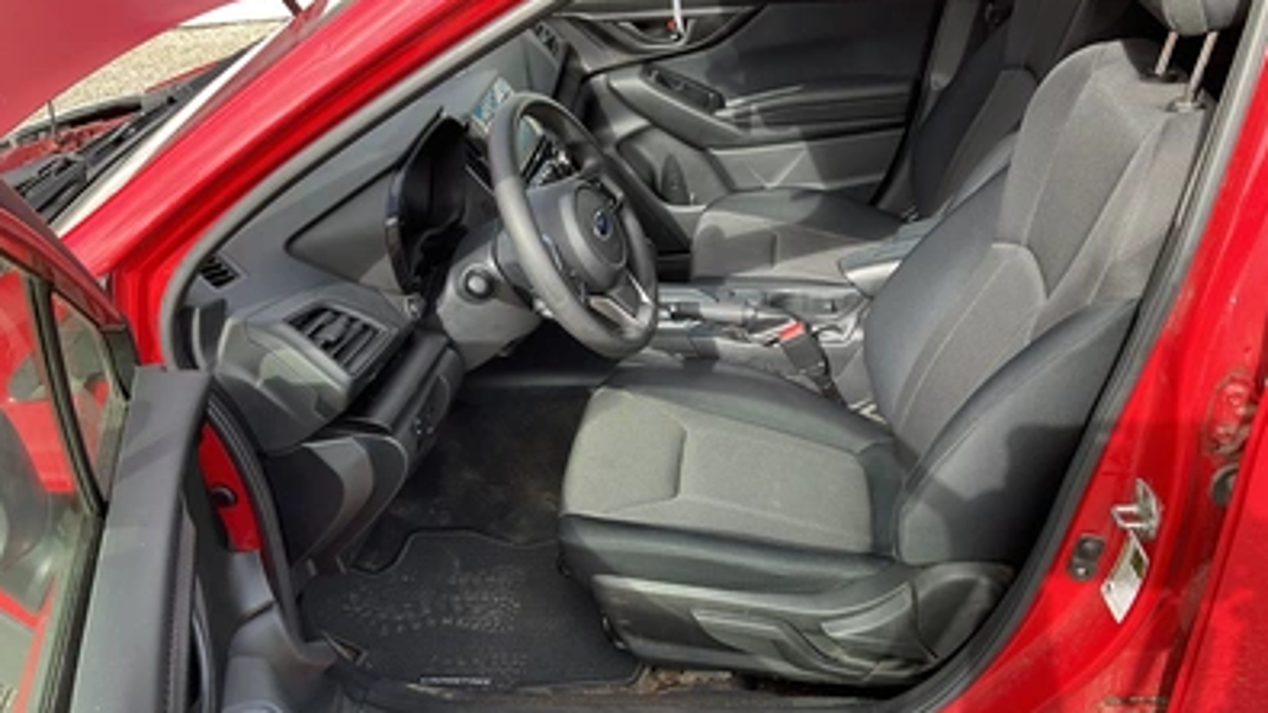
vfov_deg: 36.5
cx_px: 636
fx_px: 1076
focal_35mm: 32
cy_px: 434
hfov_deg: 61.0
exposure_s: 1/145
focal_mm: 3
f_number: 1.8
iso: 20
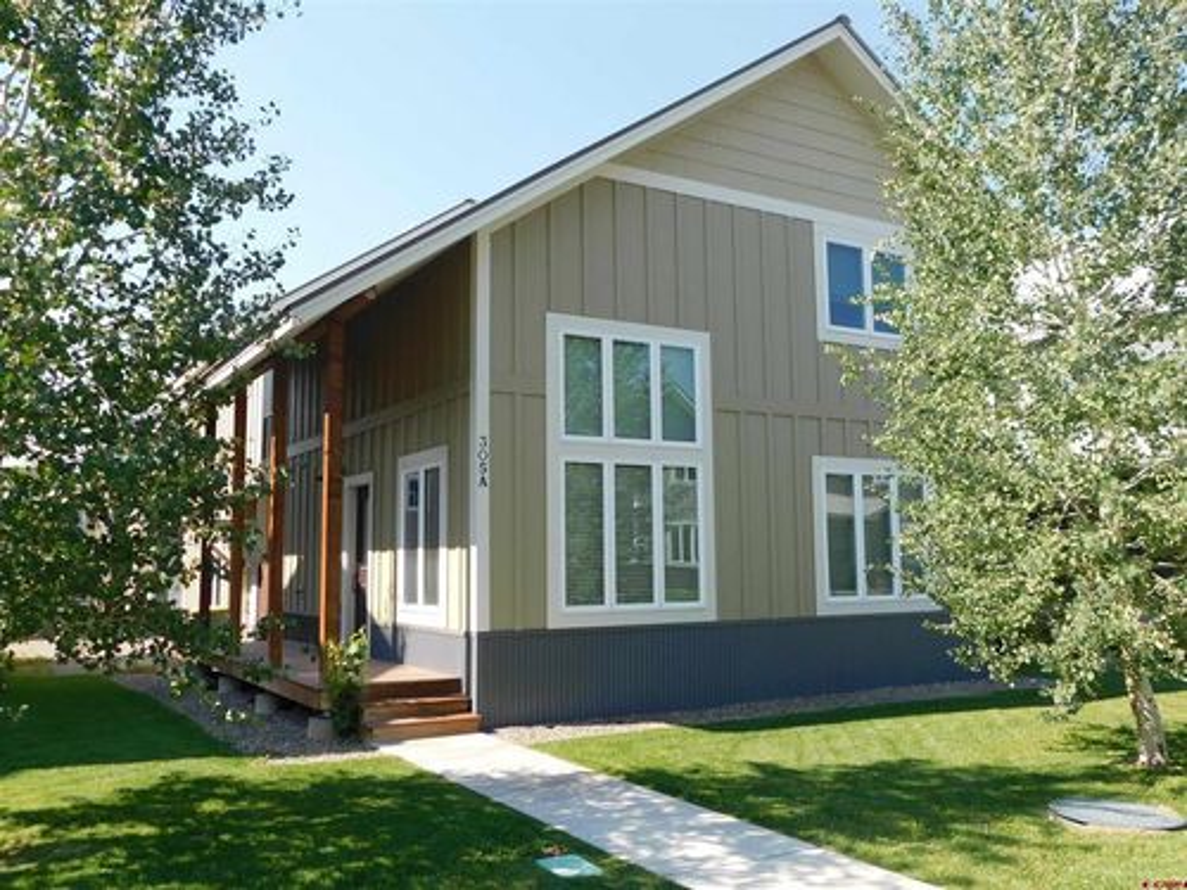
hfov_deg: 60.0
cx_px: 594
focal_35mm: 30
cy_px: 445
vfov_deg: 46.8
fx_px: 1029
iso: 125
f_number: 3.2
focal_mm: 5.3
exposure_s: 1/500
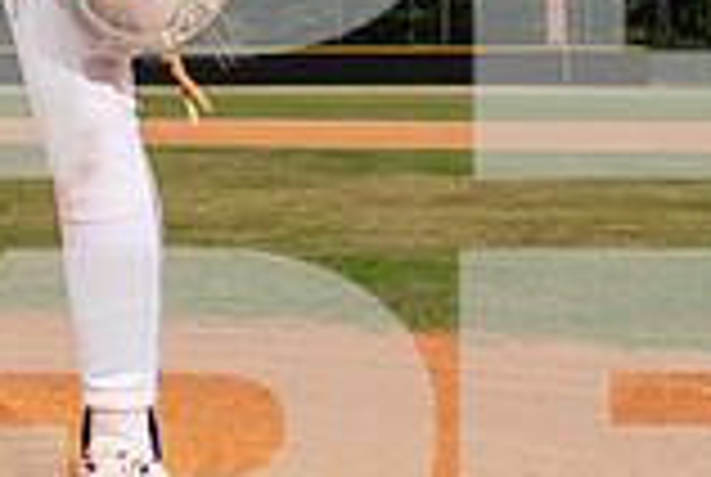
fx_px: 1741
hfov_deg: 21.4
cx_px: -153
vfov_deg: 15.2
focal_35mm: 88
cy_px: -56
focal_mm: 24
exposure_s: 1/200
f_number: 10
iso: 250
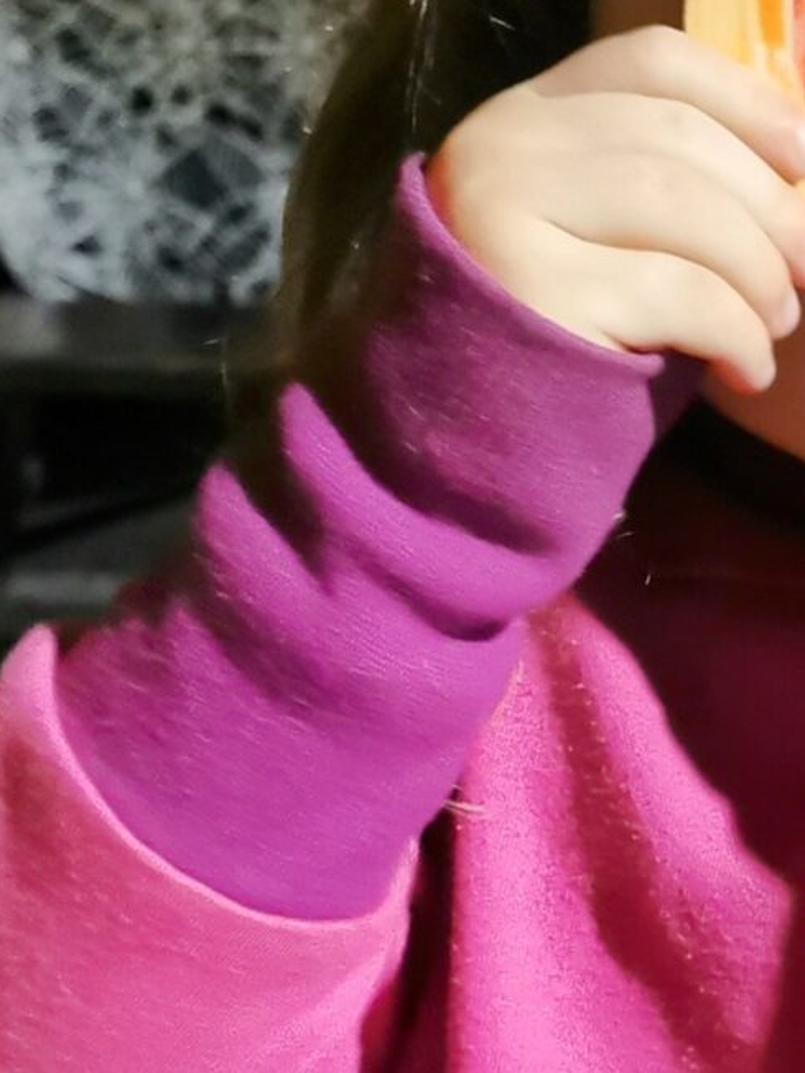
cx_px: 780
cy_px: 469
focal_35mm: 106
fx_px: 3287
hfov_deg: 13.8
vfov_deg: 18.5
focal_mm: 5.56
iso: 500
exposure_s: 1/33.3
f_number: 1.6
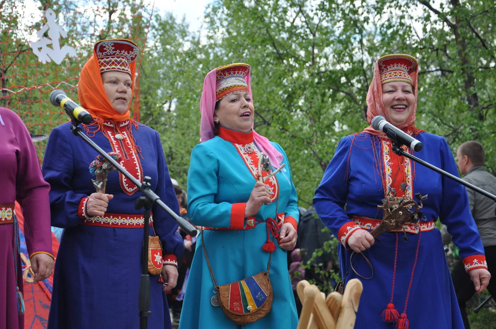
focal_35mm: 99
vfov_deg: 13.8
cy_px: 164
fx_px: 1362
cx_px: 248
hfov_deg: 20.6
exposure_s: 1/400
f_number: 5.3
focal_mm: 66
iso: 250
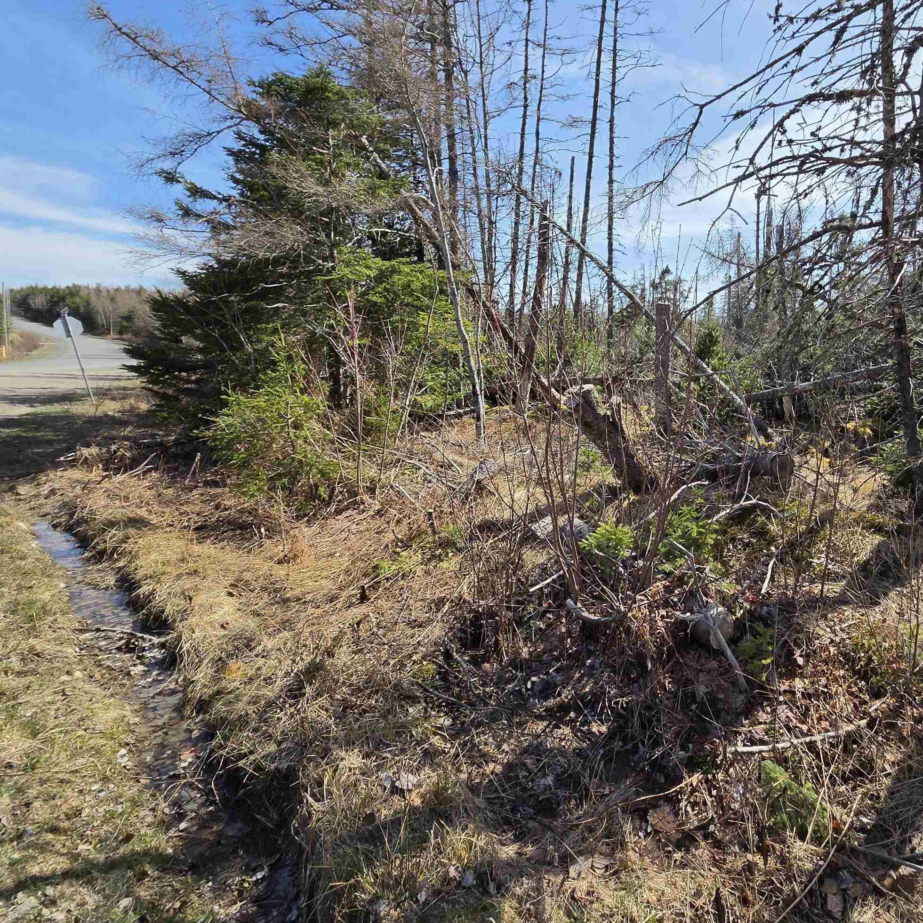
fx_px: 543
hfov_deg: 77.2
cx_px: 641
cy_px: 387
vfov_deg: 80.1
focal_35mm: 18
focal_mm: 2.2
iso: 100
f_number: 2.2
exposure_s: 1/2913
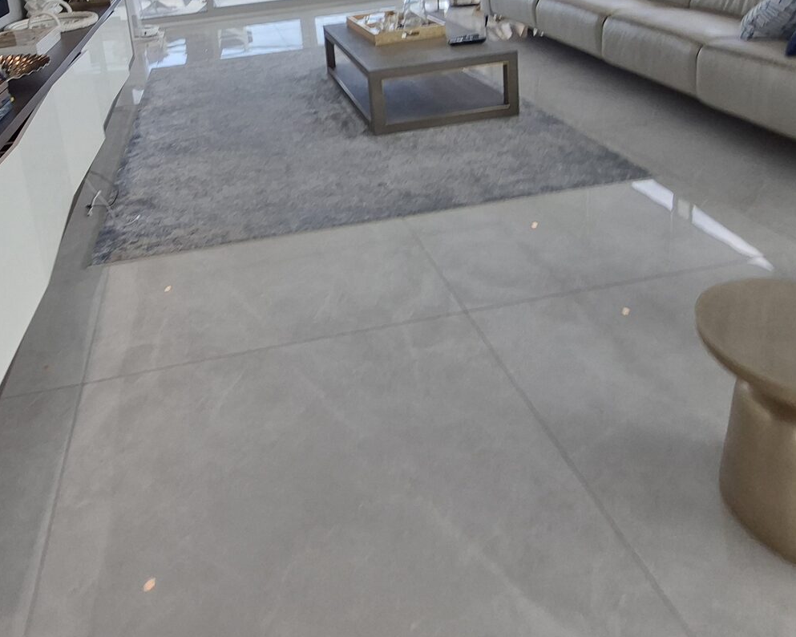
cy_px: 134
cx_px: 231
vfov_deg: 56.7
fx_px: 542
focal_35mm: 23
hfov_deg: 69.3
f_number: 2.2
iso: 50
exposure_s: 1/138
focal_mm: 1.74
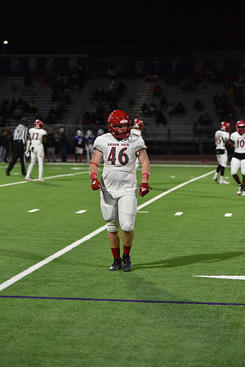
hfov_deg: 13.0
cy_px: 184
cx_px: 122
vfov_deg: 19.5
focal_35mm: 105
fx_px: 1072
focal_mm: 105
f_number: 2.8
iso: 2000
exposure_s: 1/640
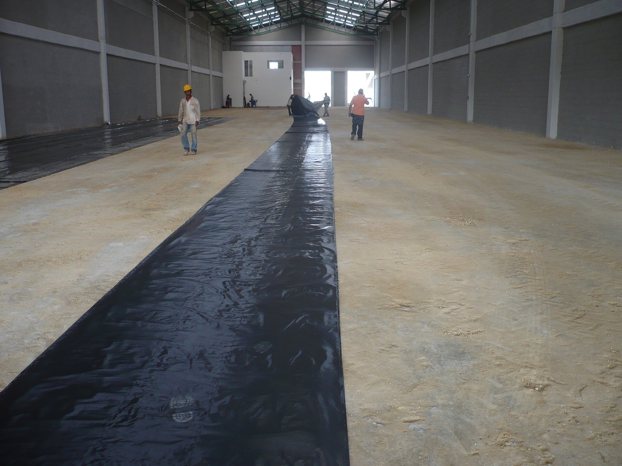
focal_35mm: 35
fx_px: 629
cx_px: 311
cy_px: 233
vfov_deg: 40.7
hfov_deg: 52.6
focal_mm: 5.8
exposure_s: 1/60
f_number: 2.8
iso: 100
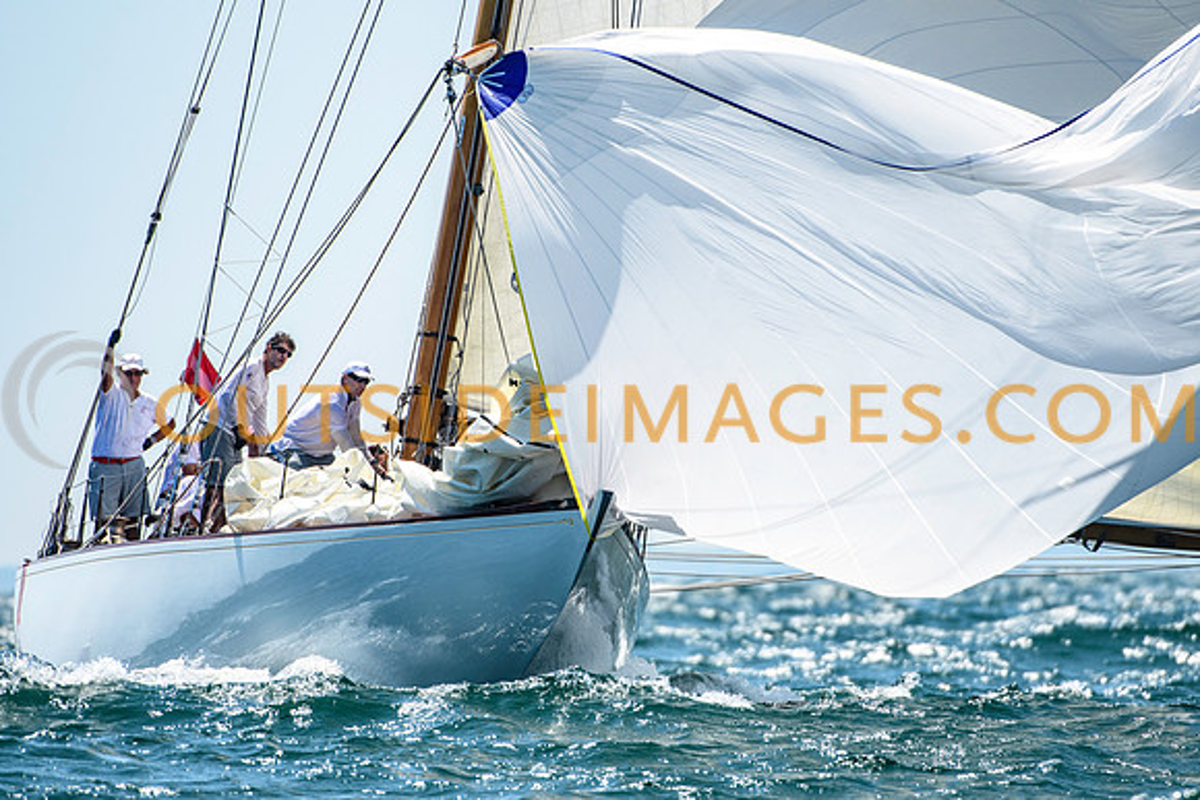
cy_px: 400
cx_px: 600
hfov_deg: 3.4
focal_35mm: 600
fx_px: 20004
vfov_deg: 2.3
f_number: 5.6
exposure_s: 1/3200
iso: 400
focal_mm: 400
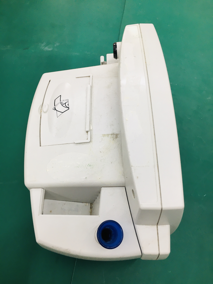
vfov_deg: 61.7
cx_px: 106
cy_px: 142
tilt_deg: -60.5
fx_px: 238
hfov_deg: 48.2
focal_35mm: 29
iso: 32
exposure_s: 1/33
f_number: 2.2
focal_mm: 4.15
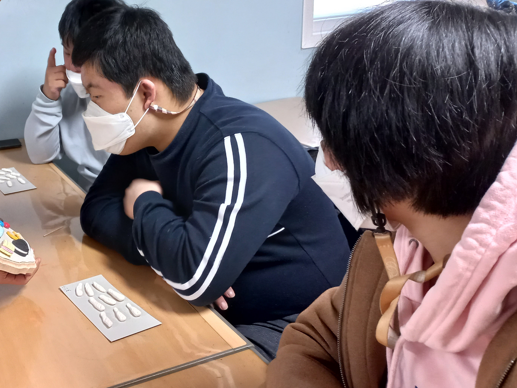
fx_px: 627
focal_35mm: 42
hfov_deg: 43.5
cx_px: 135
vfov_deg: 34.1
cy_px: 138
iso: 320
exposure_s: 1/30
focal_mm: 4.6
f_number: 1.8
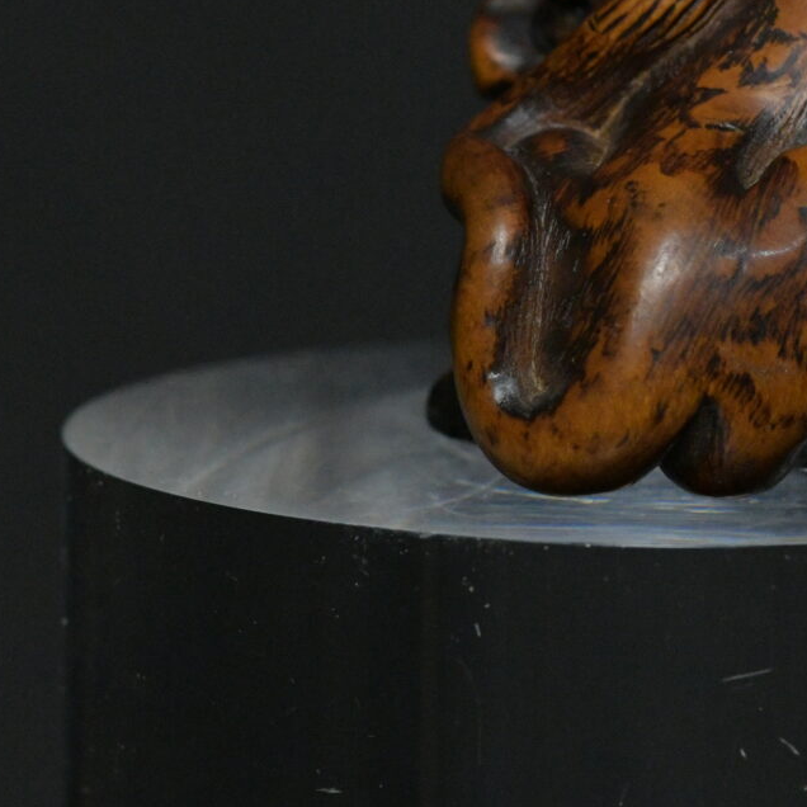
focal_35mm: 359
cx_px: 735
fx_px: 9469
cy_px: 105
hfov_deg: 4.9
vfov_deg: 4.9
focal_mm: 105
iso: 4500
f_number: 10
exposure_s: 1/125
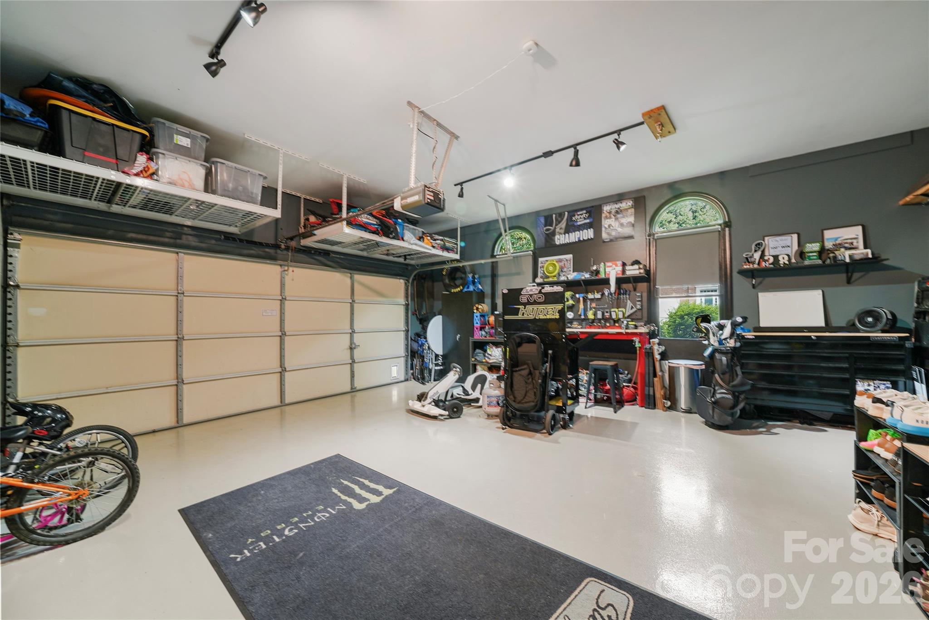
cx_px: 464
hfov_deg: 112.6
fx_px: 310
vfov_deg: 90.1
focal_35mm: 12
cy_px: 310
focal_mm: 12
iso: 100
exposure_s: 2.5
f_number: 9
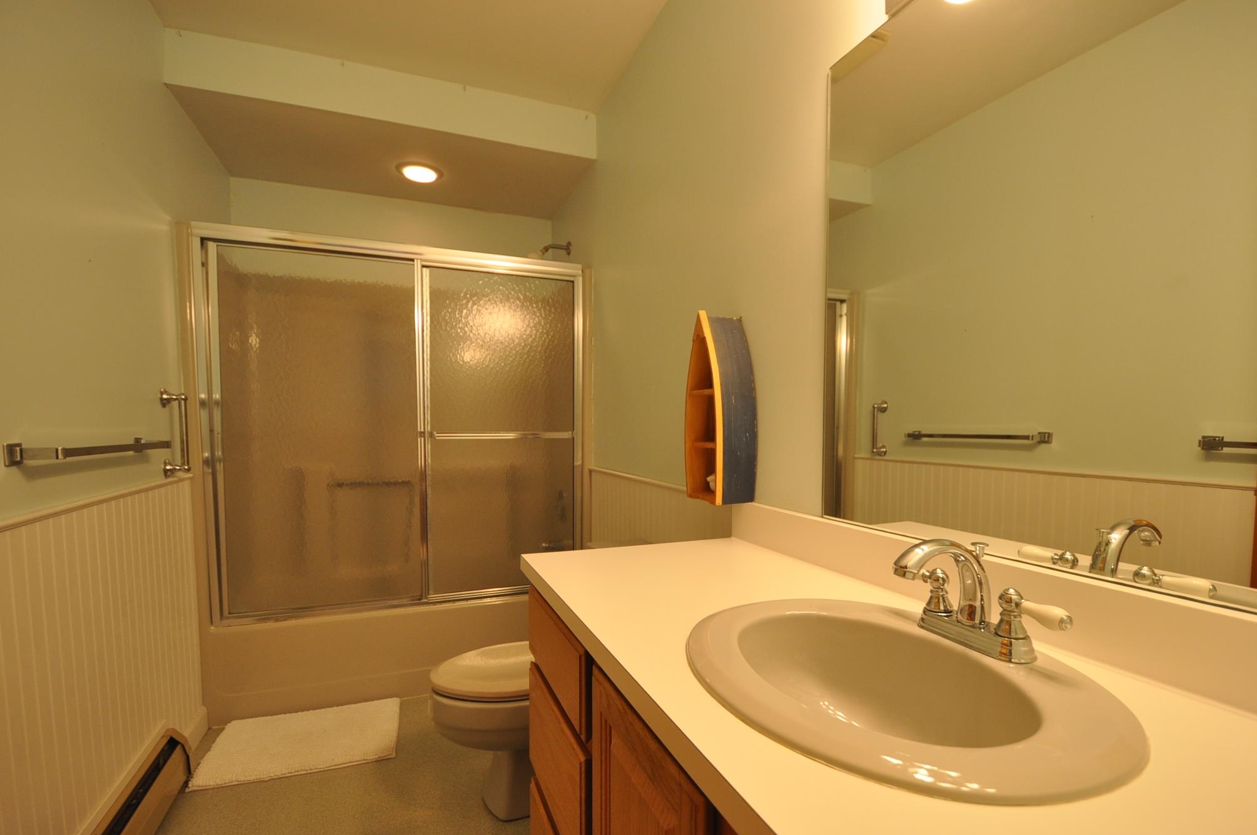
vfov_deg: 73.5
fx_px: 558
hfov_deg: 96.8
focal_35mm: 16
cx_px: 640
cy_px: 443
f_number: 4
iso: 500
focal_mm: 10
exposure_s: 1/60
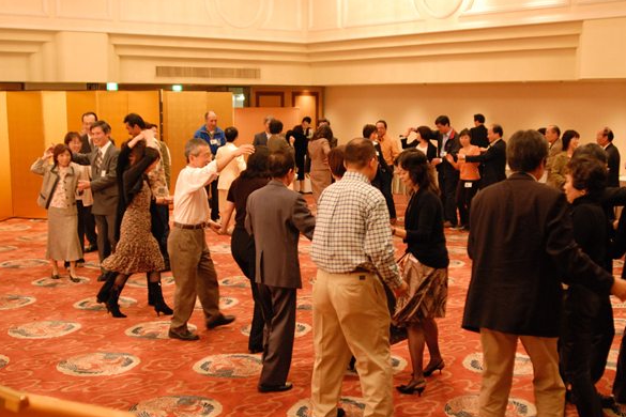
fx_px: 800
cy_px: 223
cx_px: 334
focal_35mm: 46
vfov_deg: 29.2
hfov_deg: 42.7
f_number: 2
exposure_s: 1/80
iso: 800
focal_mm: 28
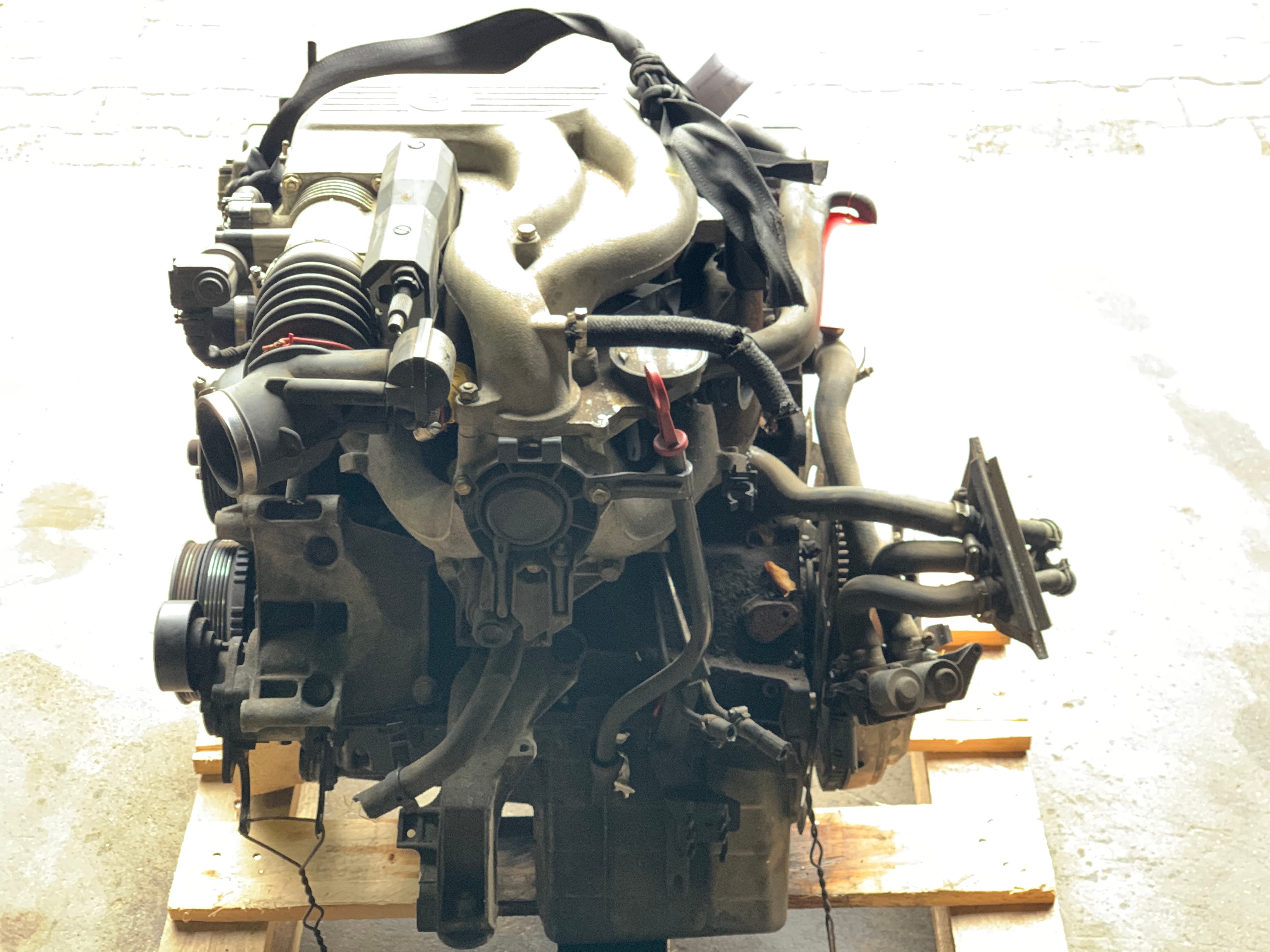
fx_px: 1908
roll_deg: -0.1
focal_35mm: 52
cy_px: 476
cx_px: 635
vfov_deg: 28.0
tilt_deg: -38.3
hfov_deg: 36.8
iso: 250
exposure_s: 1/60
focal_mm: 6
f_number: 2.4
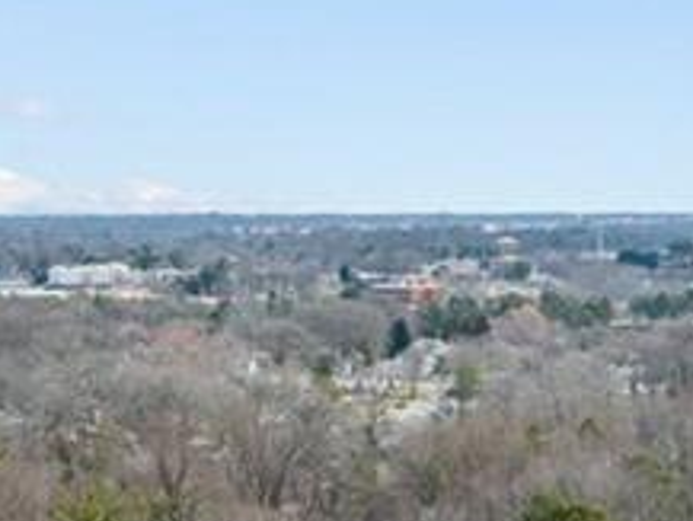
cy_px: 927
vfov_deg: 12.1
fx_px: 2263
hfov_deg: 16.2
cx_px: 964
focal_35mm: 113
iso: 250
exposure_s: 1/2000
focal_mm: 12.29
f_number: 2.8
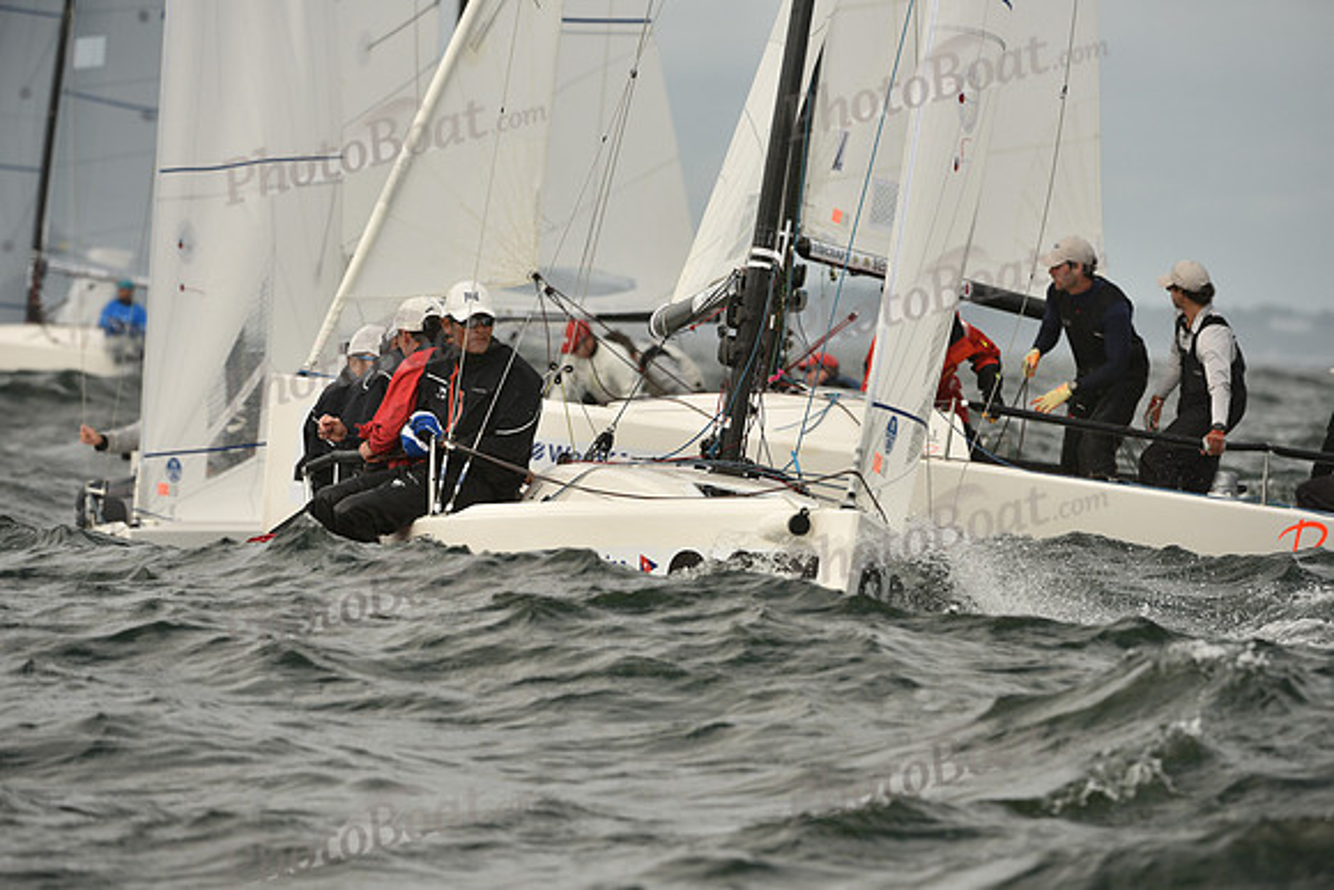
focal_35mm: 330
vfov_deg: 4.2
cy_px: 445
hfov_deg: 6.2
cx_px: 667
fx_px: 12231
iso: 320
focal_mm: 330
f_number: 6.3
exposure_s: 1/1600
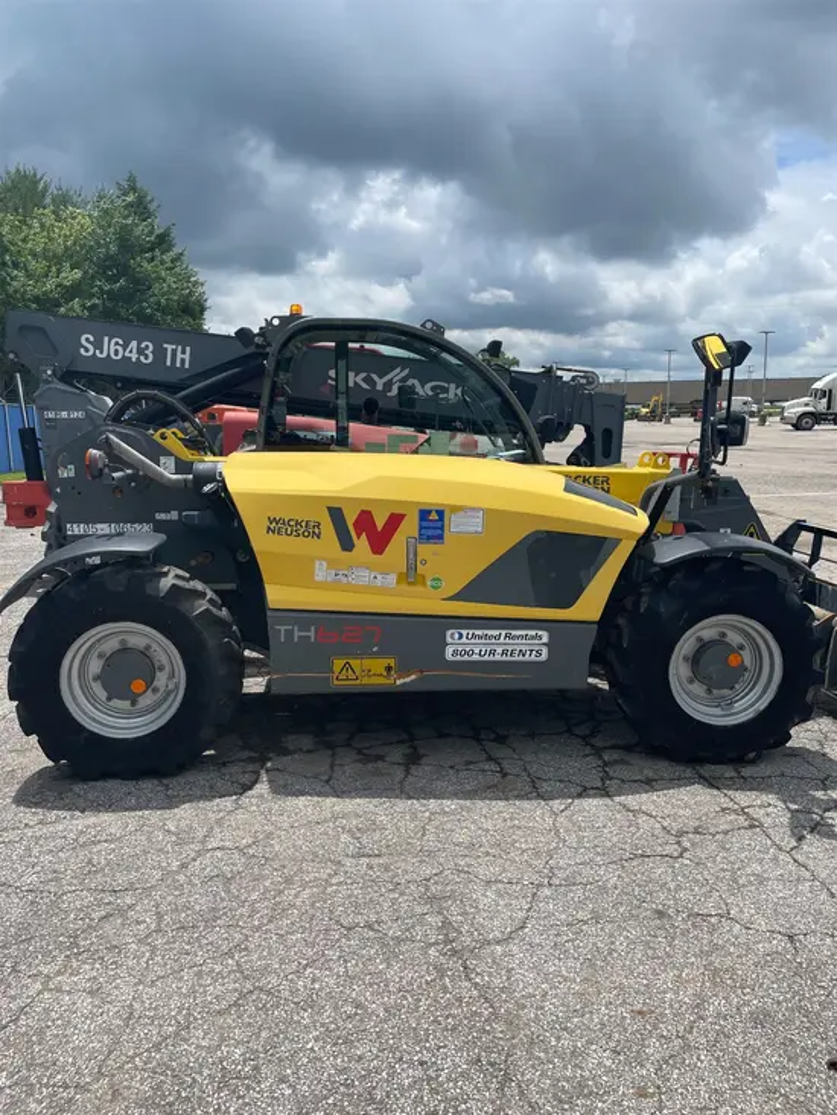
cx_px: 418
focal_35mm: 26
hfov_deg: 53.1
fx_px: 838
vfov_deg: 67.3
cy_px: 558
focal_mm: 4.2
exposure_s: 1/5051
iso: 32
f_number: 1.6
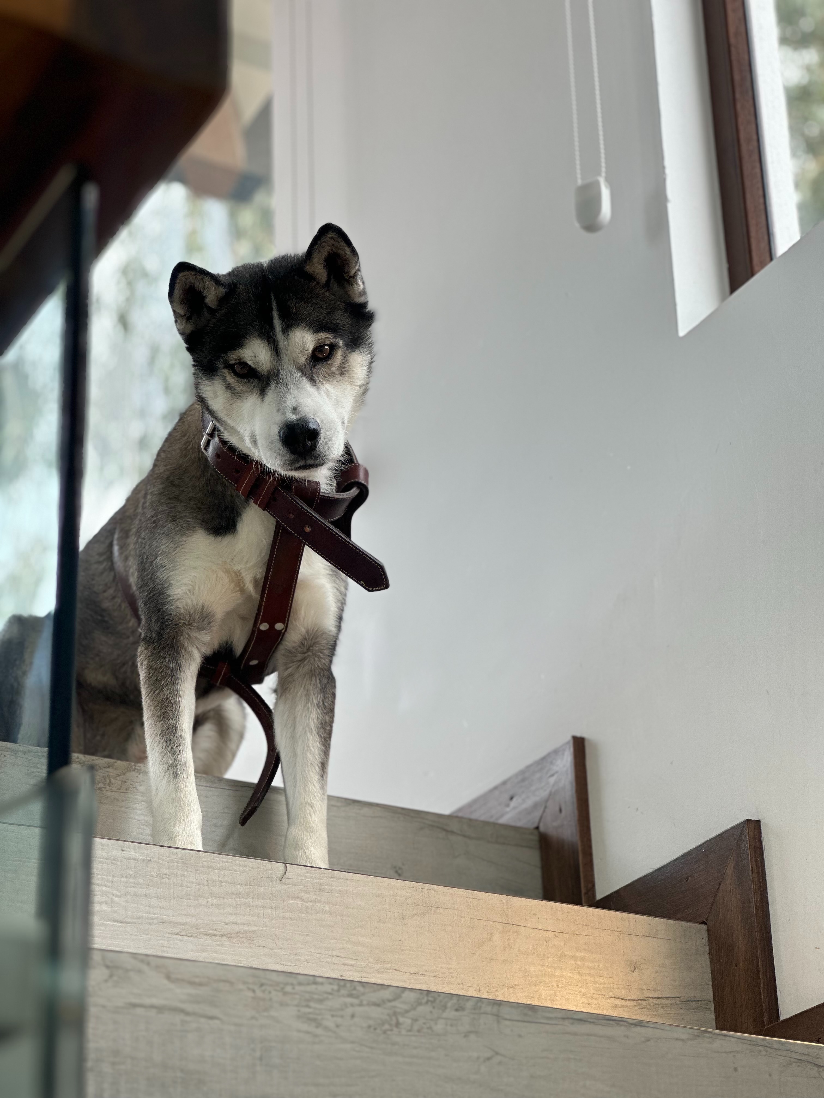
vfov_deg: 25.3
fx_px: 2444
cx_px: 412
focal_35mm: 77
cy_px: 549
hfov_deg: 19.1
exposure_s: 1/121
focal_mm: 9
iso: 40
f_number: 2.8
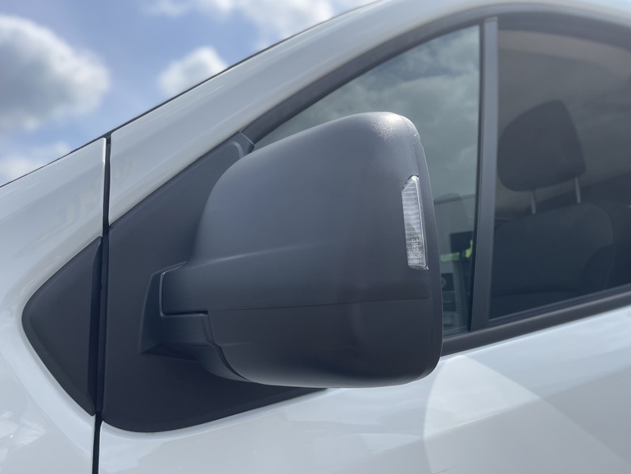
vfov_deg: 51.4
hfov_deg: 65.3
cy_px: 241
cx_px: 305
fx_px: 492
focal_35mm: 27
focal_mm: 4.2
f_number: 1.6
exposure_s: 1/3205
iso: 50
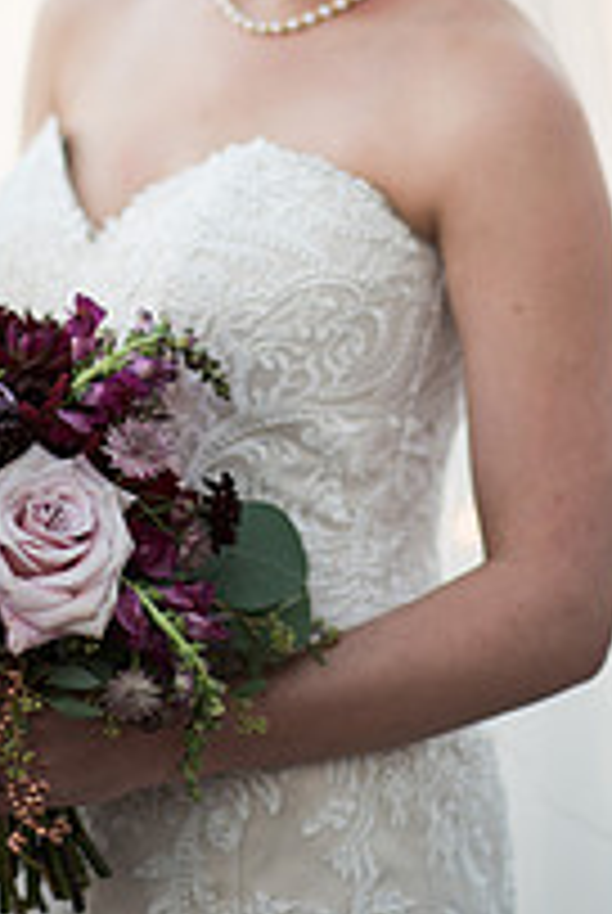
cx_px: 220
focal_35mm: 188
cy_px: 140
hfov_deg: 7.3
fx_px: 4777
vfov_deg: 10.9
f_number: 1.4
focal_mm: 85
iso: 100
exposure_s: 1/250
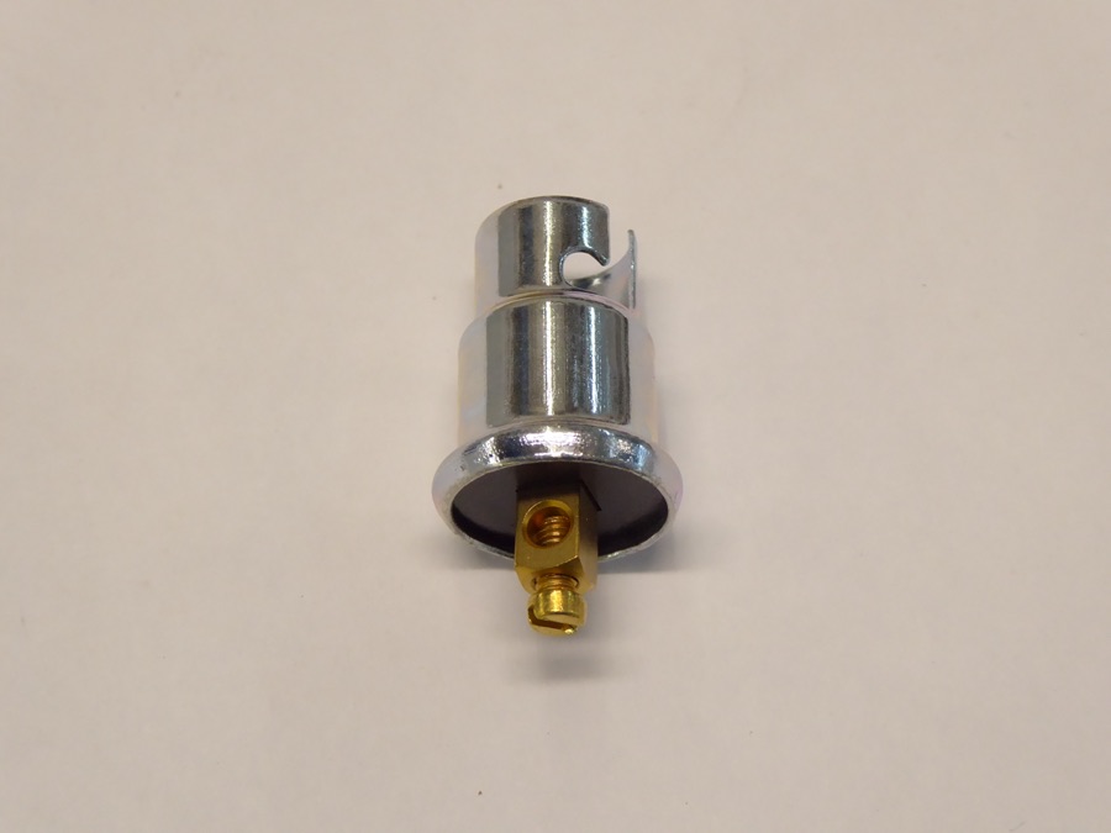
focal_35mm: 98
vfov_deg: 15.1
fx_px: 3145
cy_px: 416
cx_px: 556
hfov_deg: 20.0
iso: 400
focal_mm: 16.1
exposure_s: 1/50
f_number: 4.9
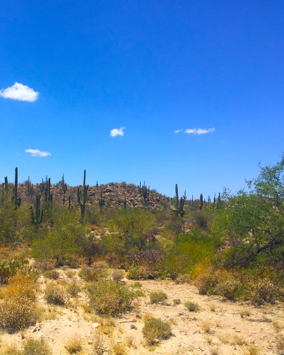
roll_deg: -2.2
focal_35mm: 38
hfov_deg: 37.4
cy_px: 178
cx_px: 47
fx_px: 399
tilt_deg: +6.2
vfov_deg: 47.9
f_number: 2.2
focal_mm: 4.15
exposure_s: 1/2825
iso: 32
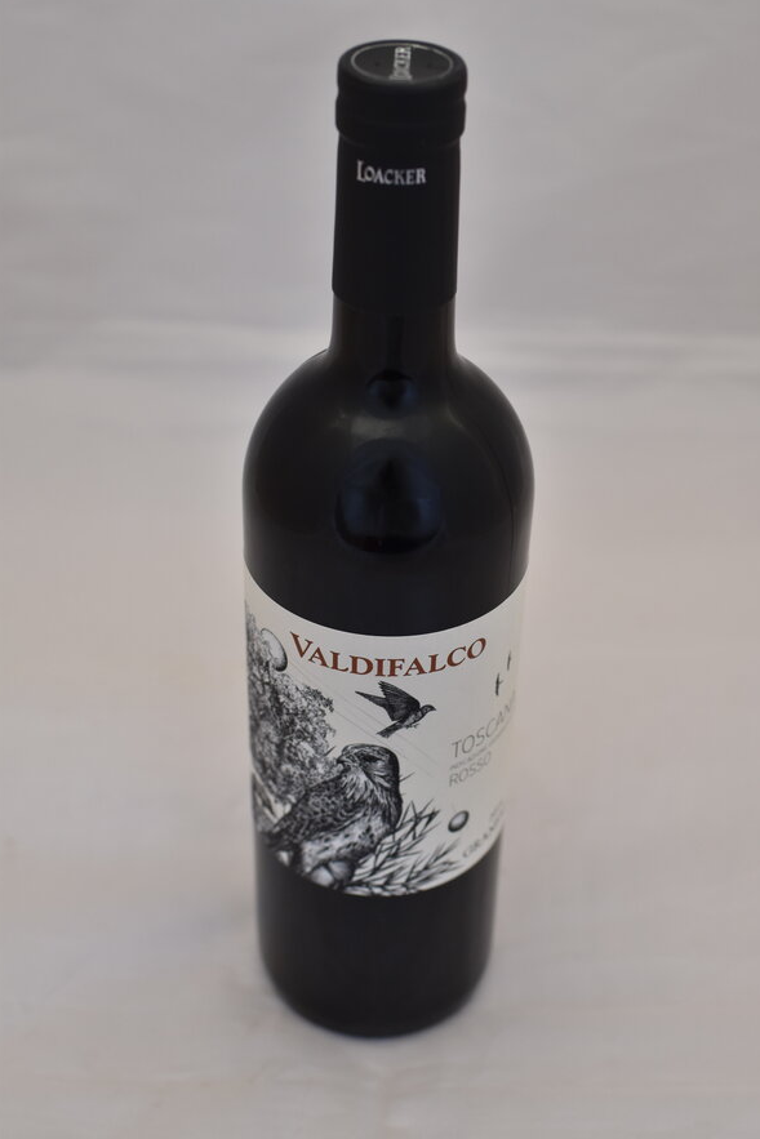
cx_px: 381
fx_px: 1694
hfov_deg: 25.3
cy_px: 574
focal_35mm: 54
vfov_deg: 37.2
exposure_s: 1/160
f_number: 3.5
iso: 640
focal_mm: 35
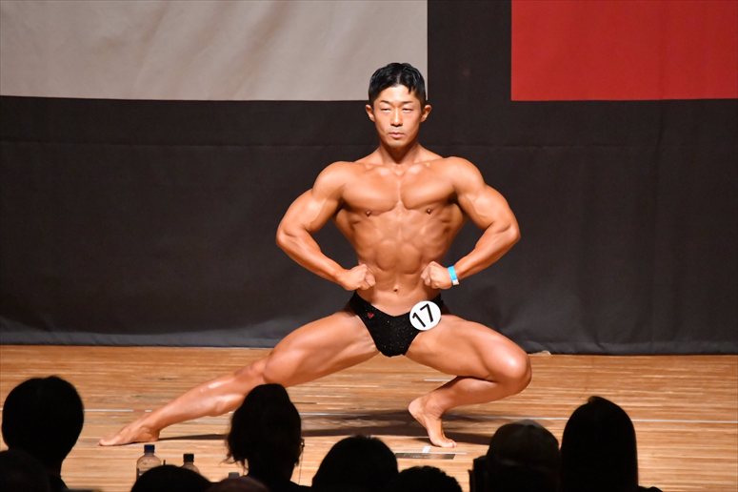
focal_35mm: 345
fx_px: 7069
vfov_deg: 4.0
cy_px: 246
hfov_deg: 6.0
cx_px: 369
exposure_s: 1/400
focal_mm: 230
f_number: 5.6
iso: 12800
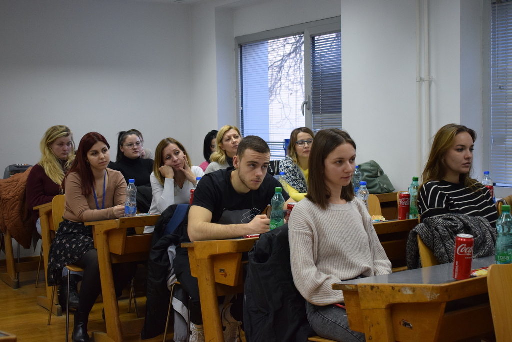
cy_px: 171
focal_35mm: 52
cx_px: 256
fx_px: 747
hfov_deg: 37.8
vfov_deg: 25.8
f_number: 4.5
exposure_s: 1/60
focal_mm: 35
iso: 2000
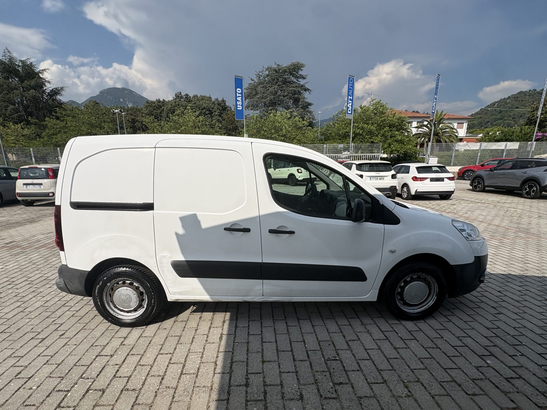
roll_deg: +0.8
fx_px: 284
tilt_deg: -14.9
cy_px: 235
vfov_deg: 71.2
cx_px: 259
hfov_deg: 87.7
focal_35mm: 18
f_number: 2.2
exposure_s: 1/4926
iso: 50
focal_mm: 2.22
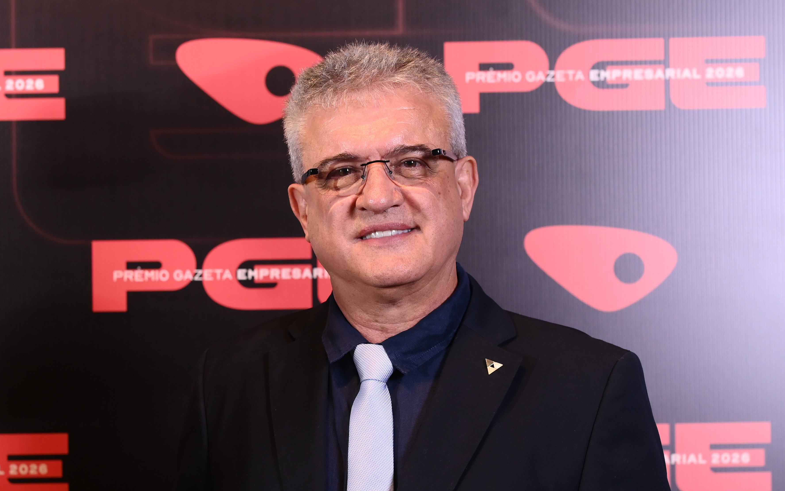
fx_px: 1861
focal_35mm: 87
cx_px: 383
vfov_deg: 14.9
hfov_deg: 23.8
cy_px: 414
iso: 1250
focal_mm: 50
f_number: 4
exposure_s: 1/200
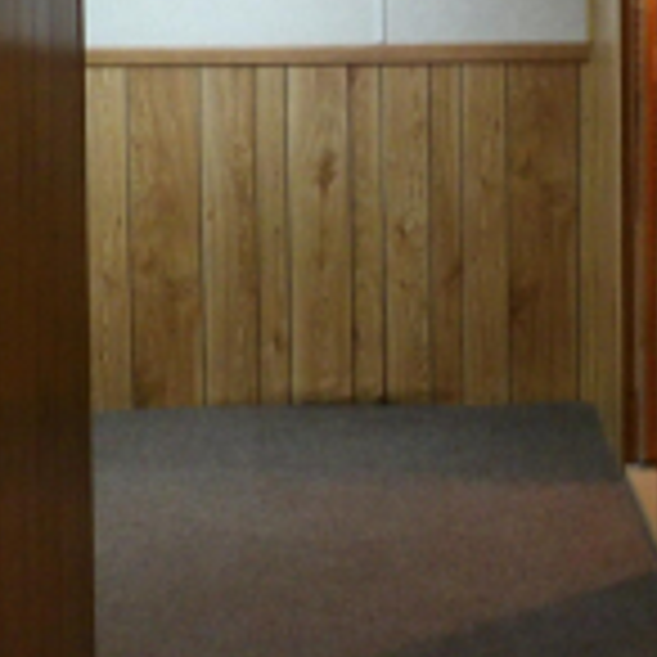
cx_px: 529
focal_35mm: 97
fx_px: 2083
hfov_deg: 17.8
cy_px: 189
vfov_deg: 17.8
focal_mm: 4.3
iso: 345
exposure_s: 1/17
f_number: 3.2
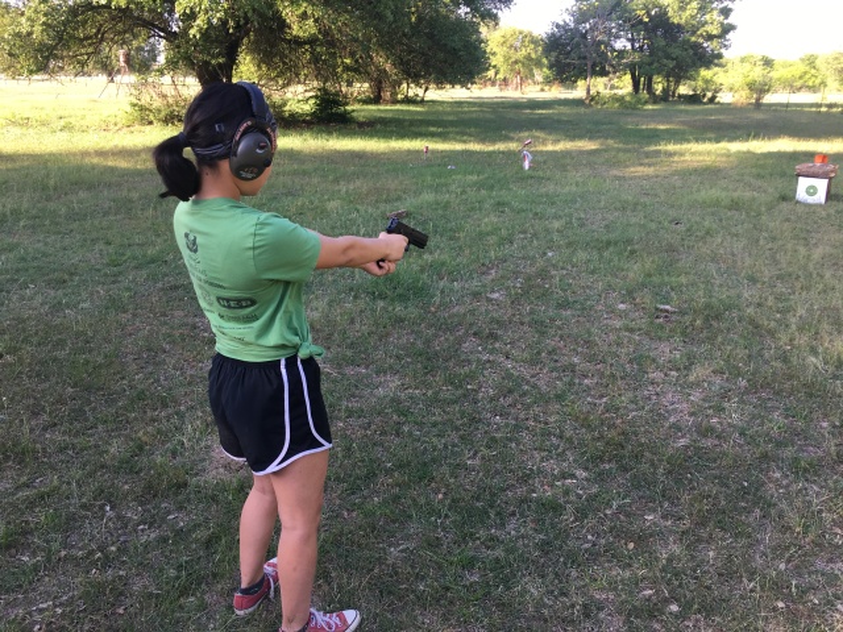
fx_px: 706
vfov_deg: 48.2
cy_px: 316
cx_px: 422
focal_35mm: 29
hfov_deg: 61.7
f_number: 2.2
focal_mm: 4.15
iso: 25
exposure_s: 1/120
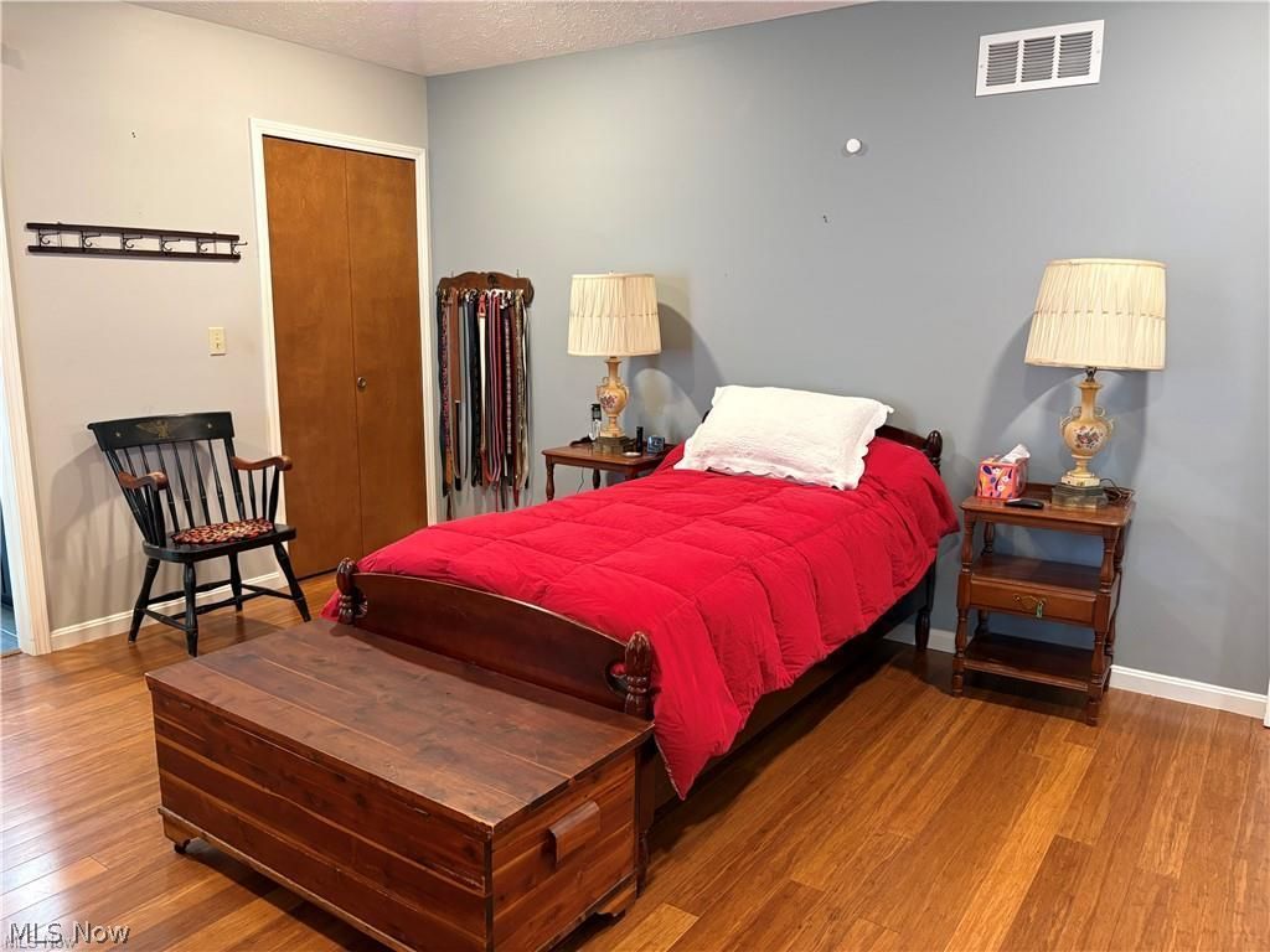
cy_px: 476
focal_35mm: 26
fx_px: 954
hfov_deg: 67.3
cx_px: 635
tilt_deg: -10.1
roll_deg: -0.4
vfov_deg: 53.1
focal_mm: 5.96
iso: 250
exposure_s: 1/60
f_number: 1.6
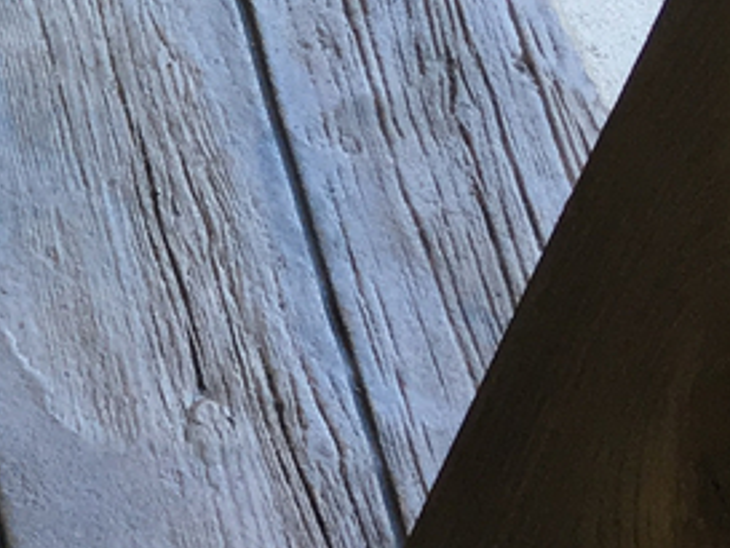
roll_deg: -1.4
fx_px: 3228
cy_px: -155
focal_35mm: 153
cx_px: -896
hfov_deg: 11.2
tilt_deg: -42.5
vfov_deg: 9.5
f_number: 2.2
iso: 40
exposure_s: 1/120
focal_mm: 4.15
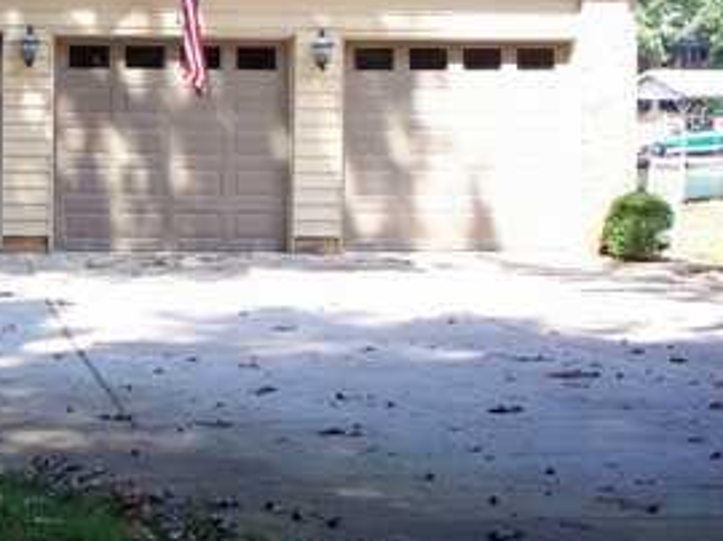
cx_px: -104
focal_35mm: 83
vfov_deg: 17.3
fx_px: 1732
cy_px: -19
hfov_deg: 22.1
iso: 80
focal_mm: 7.54
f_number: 2.8
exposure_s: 1/160
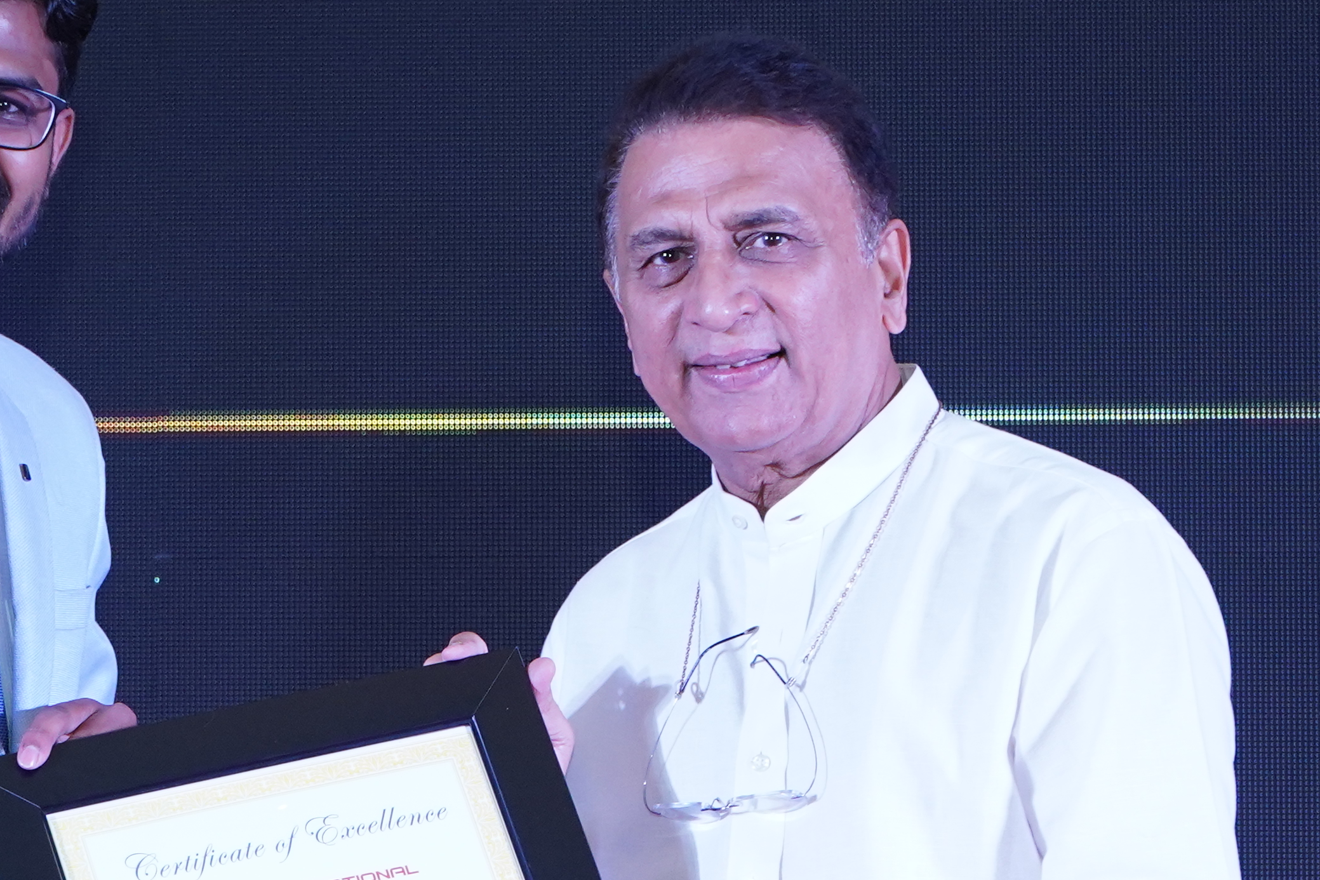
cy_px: 728
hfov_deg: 12.9
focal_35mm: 159
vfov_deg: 8.6
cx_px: 295
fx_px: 5830
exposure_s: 1/250
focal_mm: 56
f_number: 6.3
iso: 2500
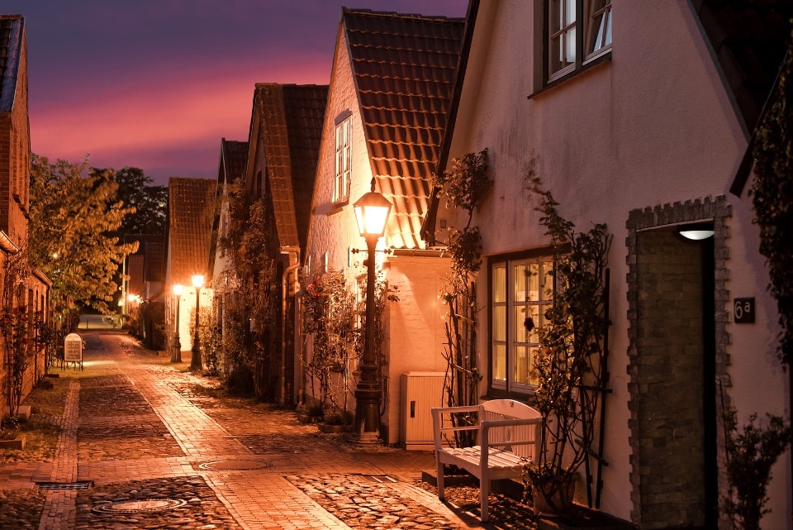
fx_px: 1102
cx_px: 396
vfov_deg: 27.0
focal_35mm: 50
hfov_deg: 39.6
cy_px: 265
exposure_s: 3
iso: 100
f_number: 3.3
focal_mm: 50
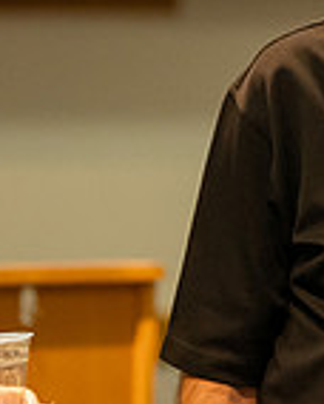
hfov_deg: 2.0
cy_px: -70
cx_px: 387
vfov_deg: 2.5
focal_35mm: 767
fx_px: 9174
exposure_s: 1/320
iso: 5000
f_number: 2.8
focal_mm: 200
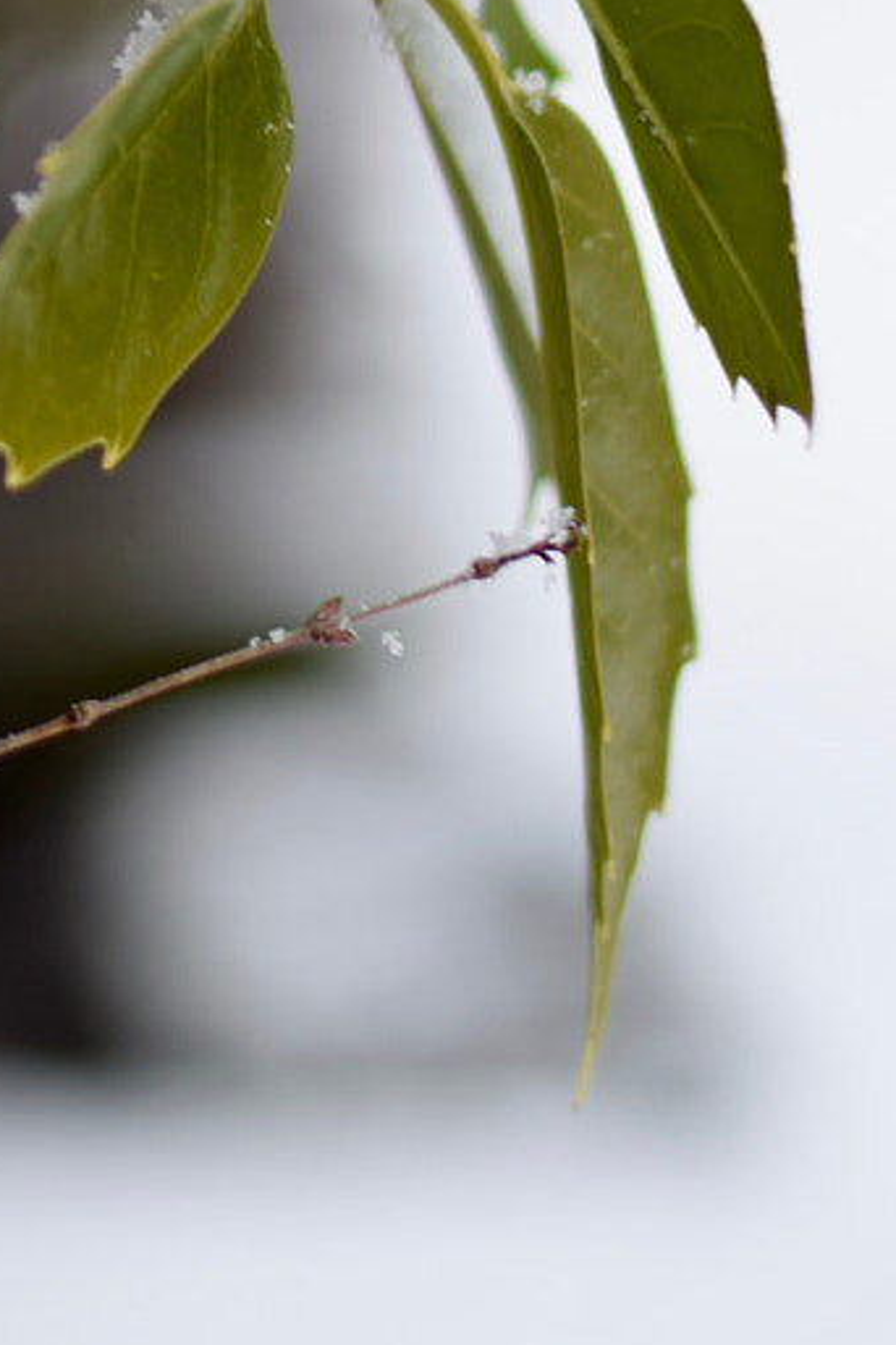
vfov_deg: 8.7
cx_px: -47
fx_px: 8735
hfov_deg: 5.9
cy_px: -399
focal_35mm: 234
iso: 100
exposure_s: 1/80
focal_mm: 50
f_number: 2
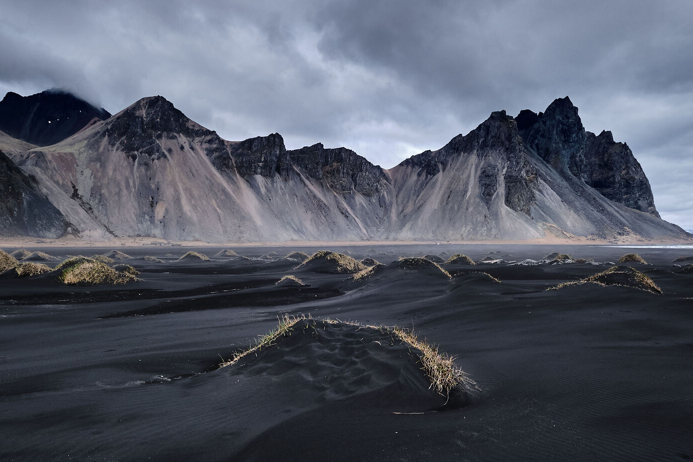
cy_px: 272
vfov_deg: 49.3
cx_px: 338
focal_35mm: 26
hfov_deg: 69.4
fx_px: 500
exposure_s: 1/1100
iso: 400
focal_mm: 10
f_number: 6.4
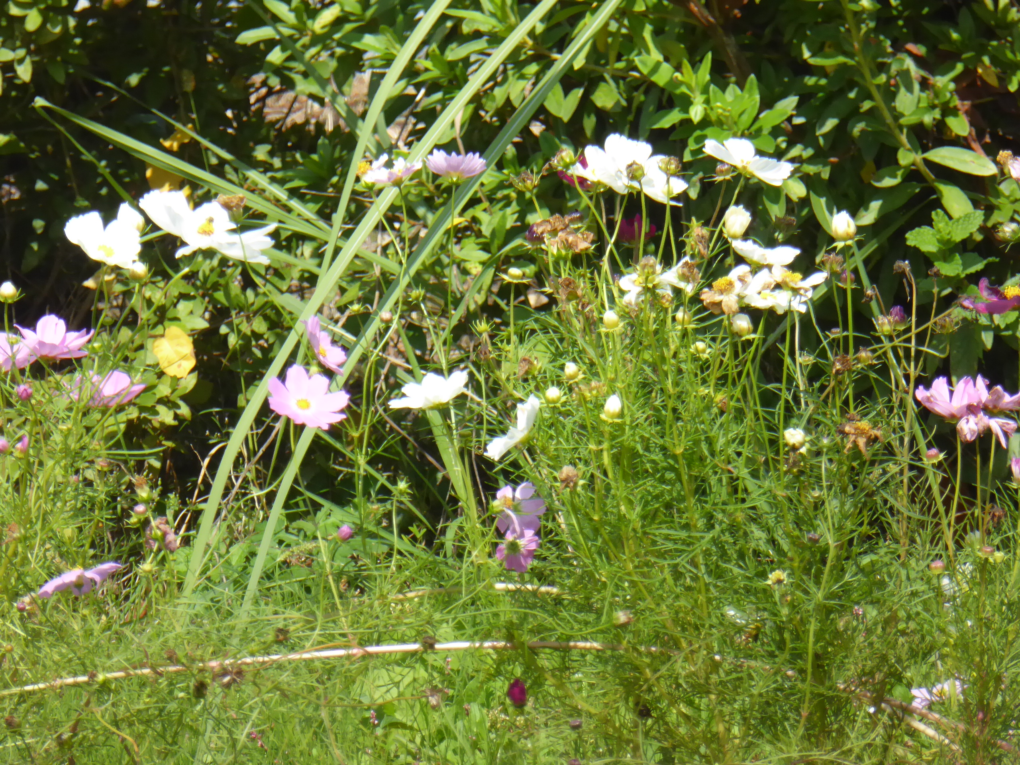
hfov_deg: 2.5
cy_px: 382
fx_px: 23573
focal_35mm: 800
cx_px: 510
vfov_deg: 1.9
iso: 320
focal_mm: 129
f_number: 6.4
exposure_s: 1/500
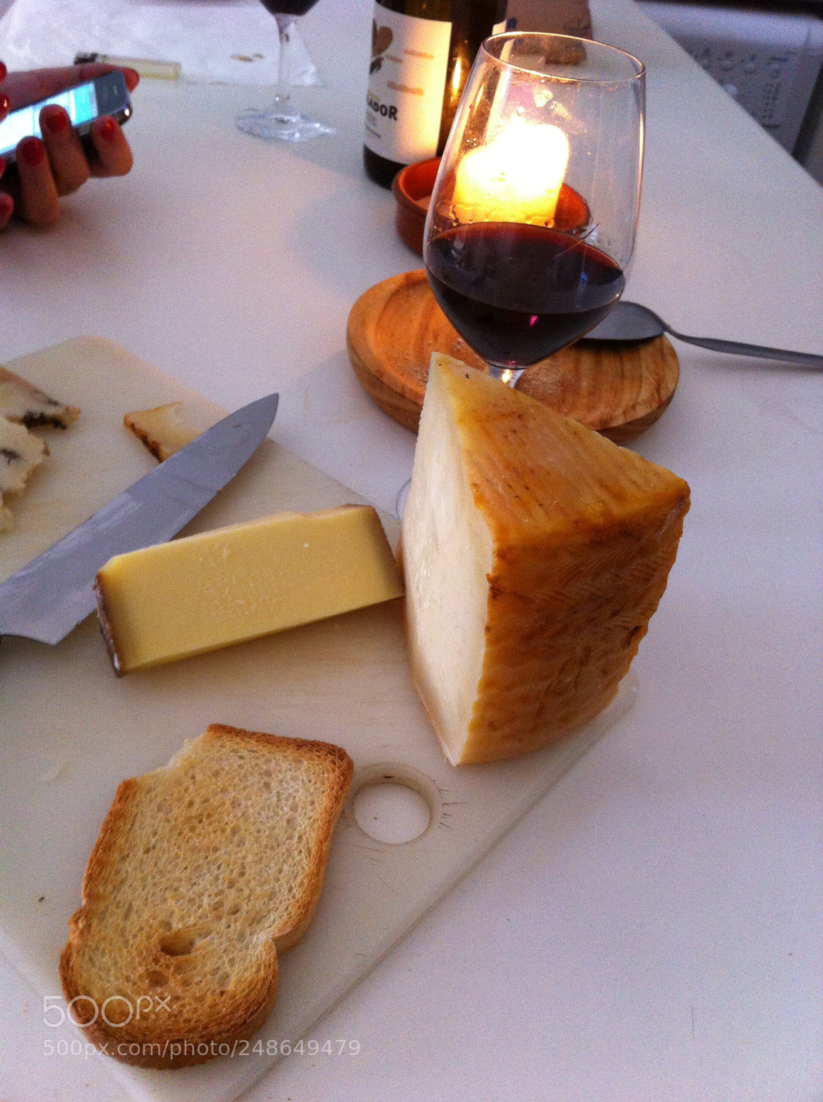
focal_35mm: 35
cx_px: 412
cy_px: 551
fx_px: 1112
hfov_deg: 40.6
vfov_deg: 52.7
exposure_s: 1/15
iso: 200
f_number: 2.8
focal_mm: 3.85
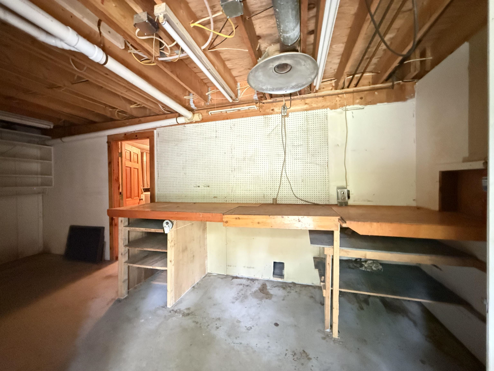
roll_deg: +0.6
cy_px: 186
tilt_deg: -0.9
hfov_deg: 102.1
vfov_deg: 85.7
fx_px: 200
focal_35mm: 14
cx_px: 247
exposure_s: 1/25
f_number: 2.2
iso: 2500
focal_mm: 2.22
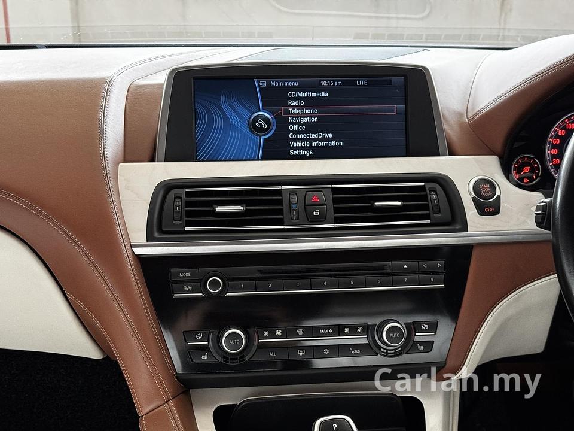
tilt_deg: -16.5
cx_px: 287
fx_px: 796
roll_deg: +0.8
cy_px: 216
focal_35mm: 48
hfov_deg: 39.7
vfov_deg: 30.3
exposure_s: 1/40
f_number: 1.78
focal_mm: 6.76
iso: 500
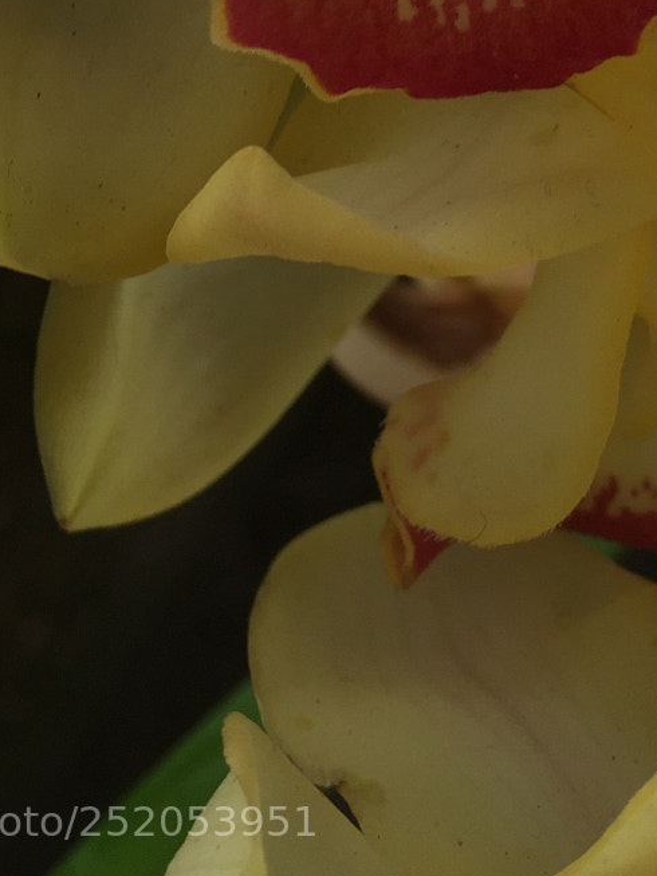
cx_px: 420
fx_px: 1798
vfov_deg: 25.0
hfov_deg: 20.7
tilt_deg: -51.5
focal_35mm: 71
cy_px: -145
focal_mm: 4.15
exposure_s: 1/60
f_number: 2.2
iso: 40
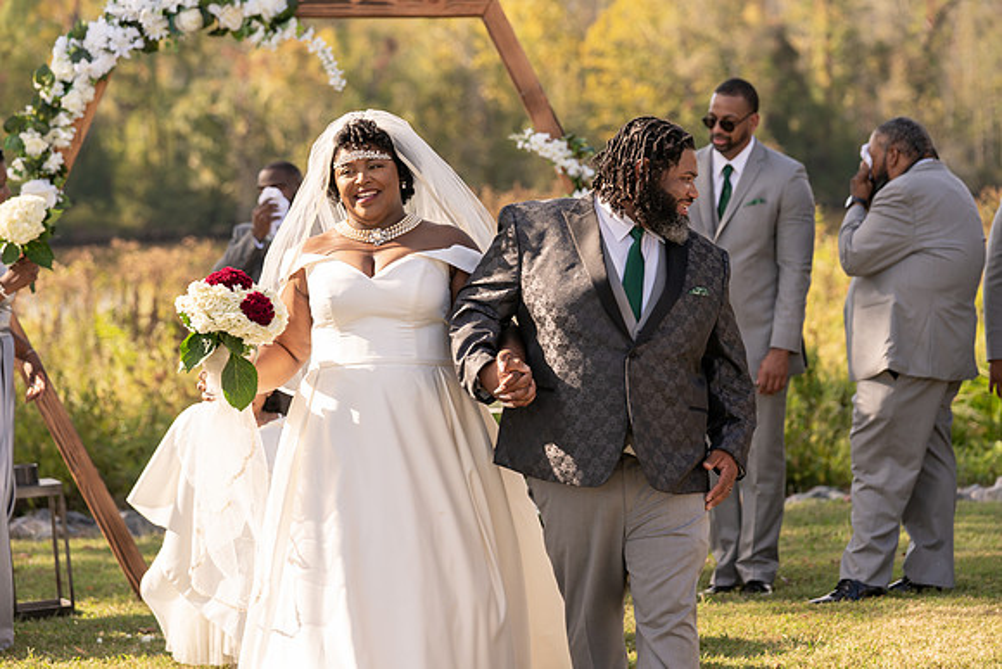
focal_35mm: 124
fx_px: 3444
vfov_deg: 11.1
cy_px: 308
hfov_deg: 16.6
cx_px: 541
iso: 100
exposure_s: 1/500
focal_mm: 113
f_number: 4
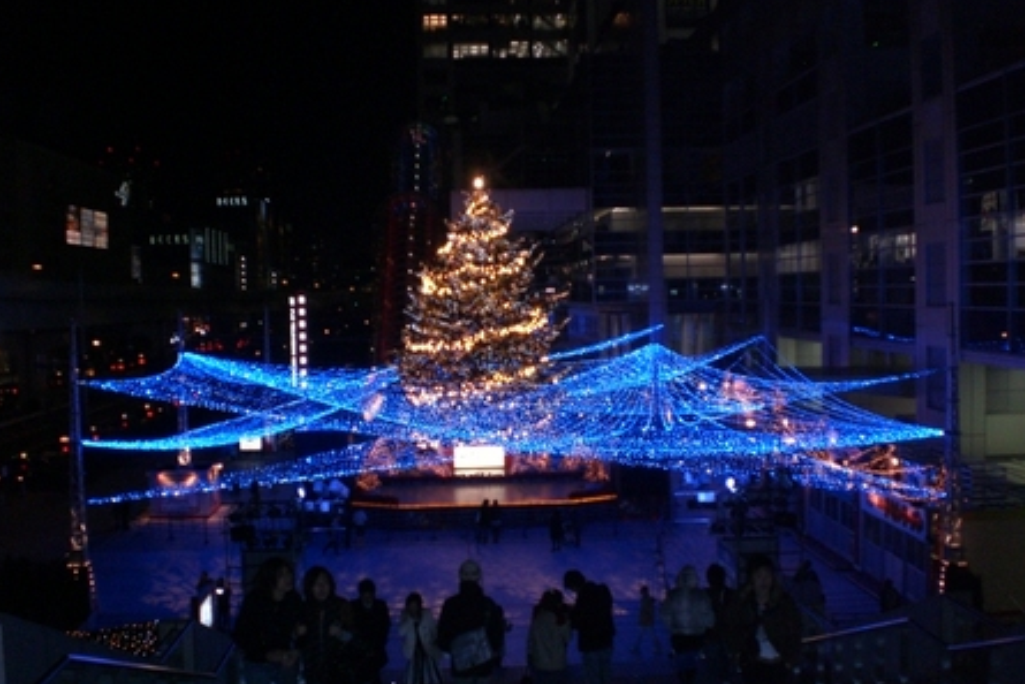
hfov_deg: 48.4
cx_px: 509
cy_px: 348
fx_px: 1139
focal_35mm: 40
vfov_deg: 33.4
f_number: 3.1
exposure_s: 1/60
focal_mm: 6.3
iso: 200
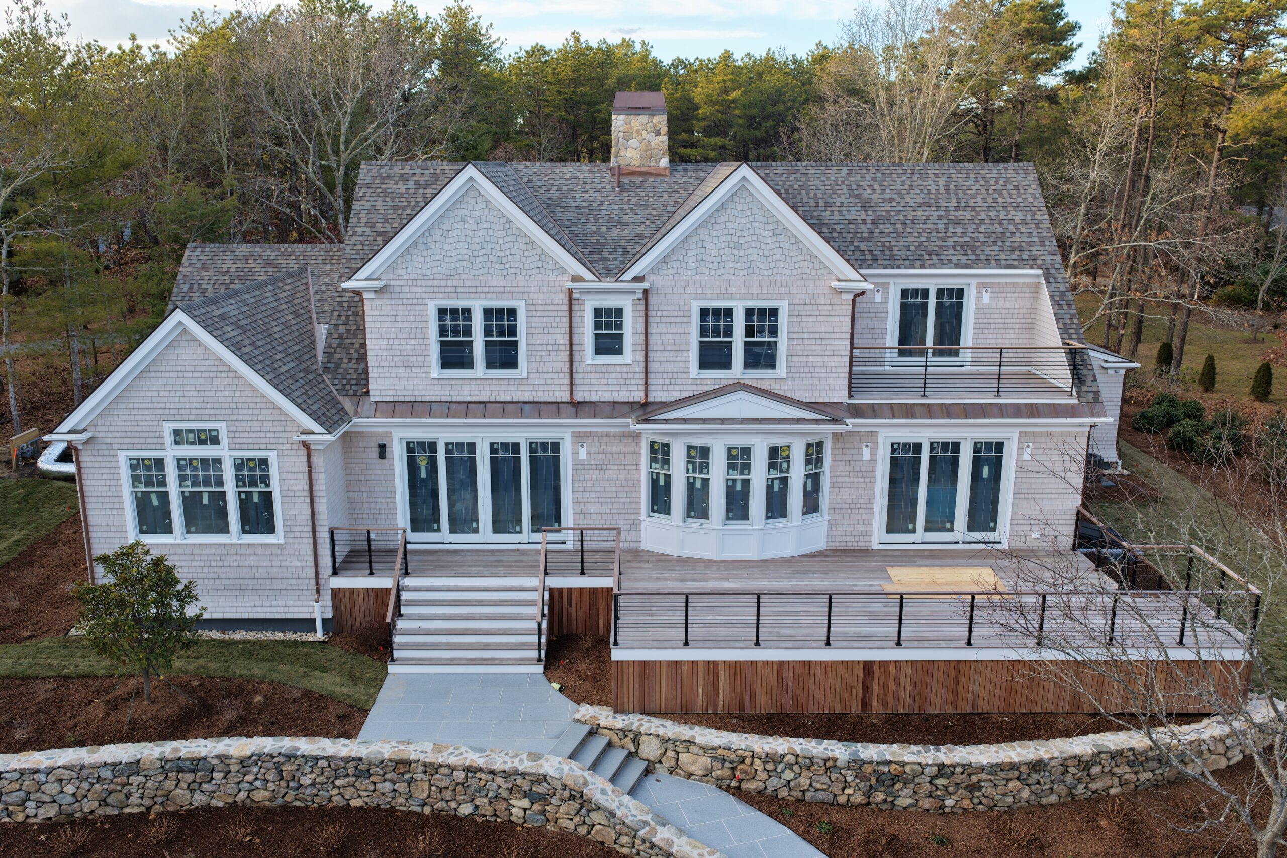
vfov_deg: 46.4
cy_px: 429
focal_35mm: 28
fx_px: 1001
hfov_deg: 65.5
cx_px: 644
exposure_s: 1/80
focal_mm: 14.45
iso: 100
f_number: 2.8
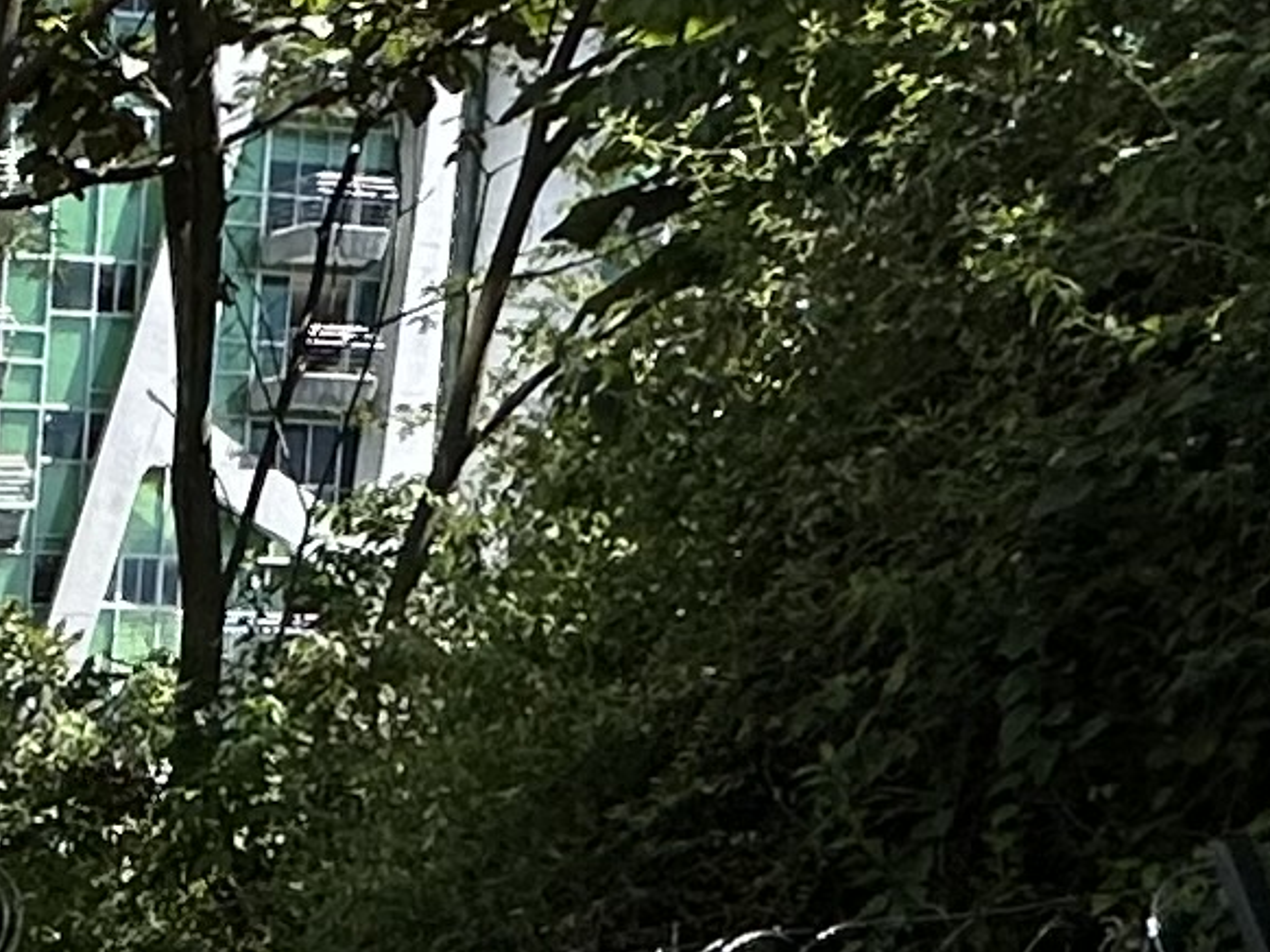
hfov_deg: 15.7
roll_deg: +0.3
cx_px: -1333
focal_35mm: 97
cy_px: 2059
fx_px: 3557
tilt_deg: -12.4
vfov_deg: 12.8
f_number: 2.2
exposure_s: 1/1618
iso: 40
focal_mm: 2.22
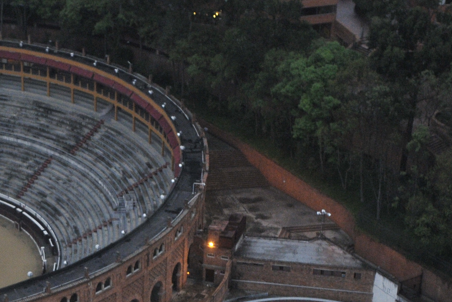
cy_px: 288
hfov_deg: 20.1
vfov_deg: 13.7
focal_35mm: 99
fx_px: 1243
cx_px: 30
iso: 1000
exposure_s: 1/125
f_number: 2.8
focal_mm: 24
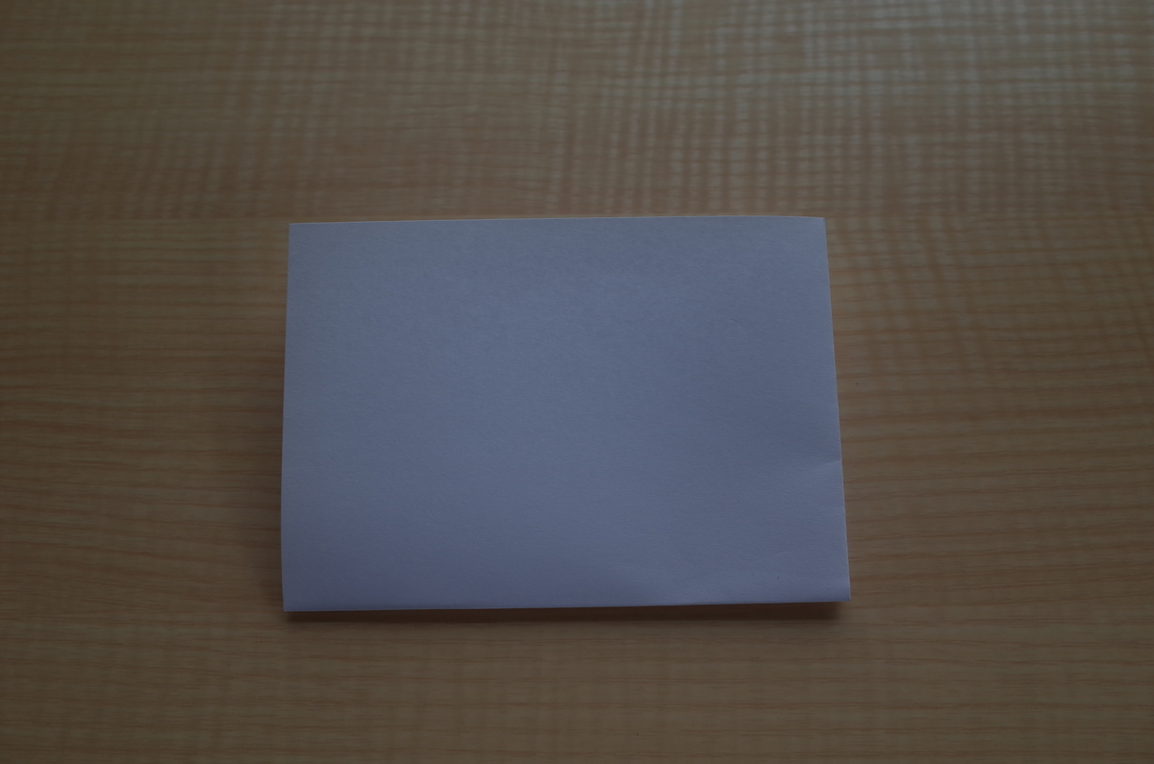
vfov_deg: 46.2
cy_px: 382
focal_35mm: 28
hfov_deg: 65.6
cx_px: 577
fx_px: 896
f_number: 4
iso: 125
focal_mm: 18.3
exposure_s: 1/40
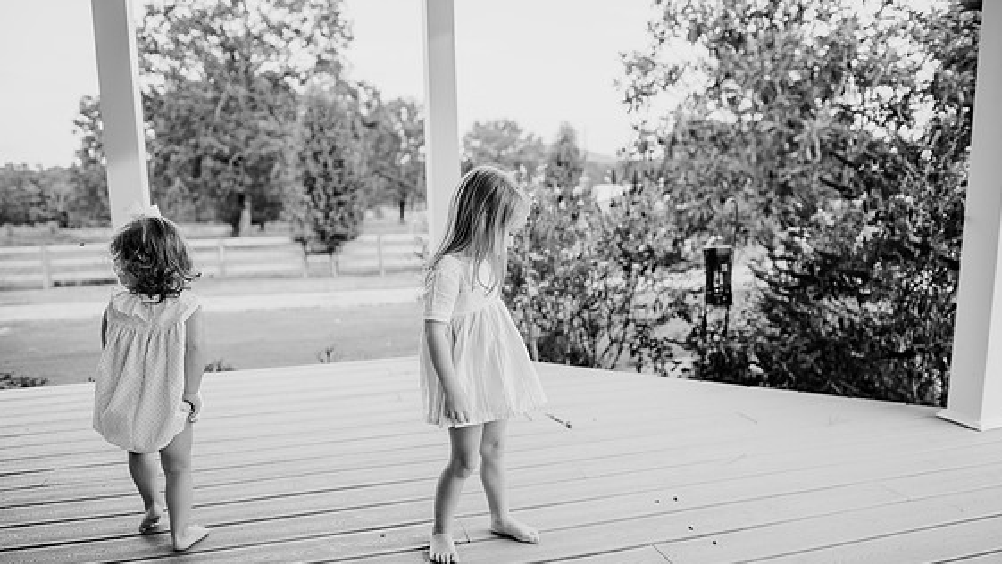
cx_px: 504
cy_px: 324
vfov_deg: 44.3
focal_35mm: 26
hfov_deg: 71.9
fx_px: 691
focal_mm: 24
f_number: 2.5
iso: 250
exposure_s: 1/400
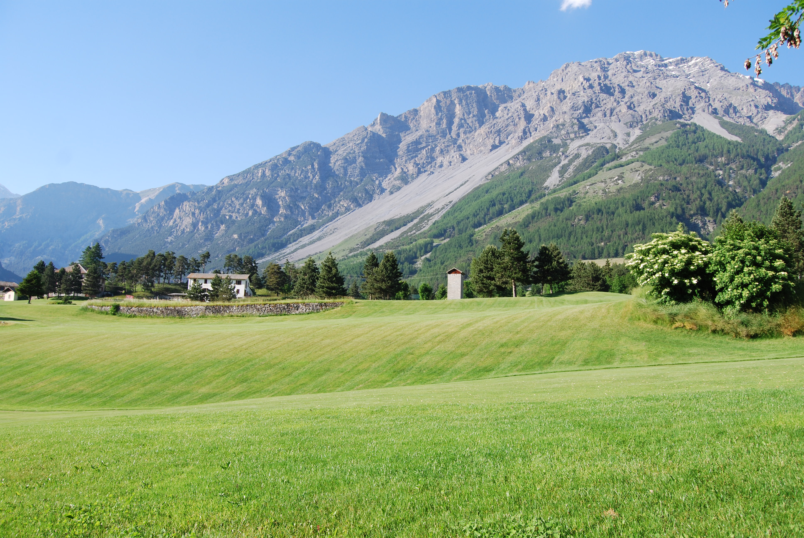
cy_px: 269
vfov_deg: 48.0
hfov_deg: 67.3
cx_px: 402
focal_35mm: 27
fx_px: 604
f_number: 7.1
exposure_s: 1/200
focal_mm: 18
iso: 100
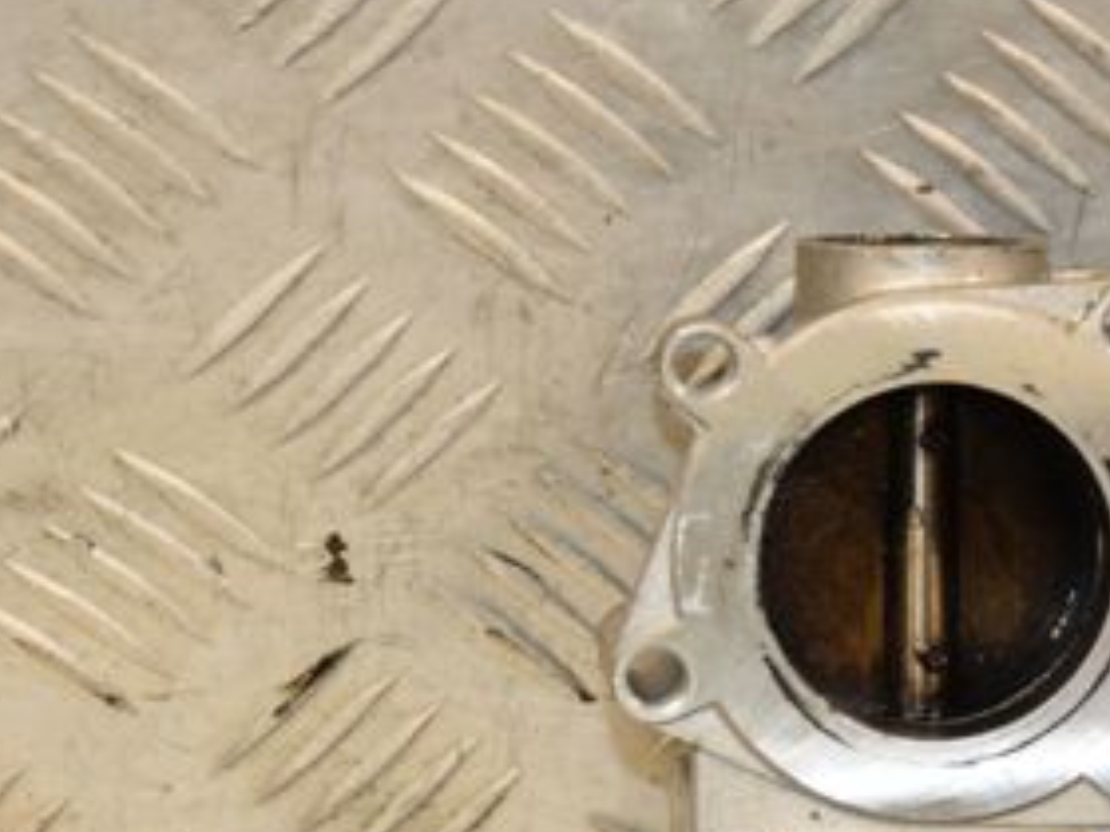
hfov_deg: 8.5
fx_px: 7407
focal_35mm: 231
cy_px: 784
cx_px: 983
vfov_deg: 6.4
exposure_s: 1/200
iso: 800
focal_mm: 70
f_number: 7.1
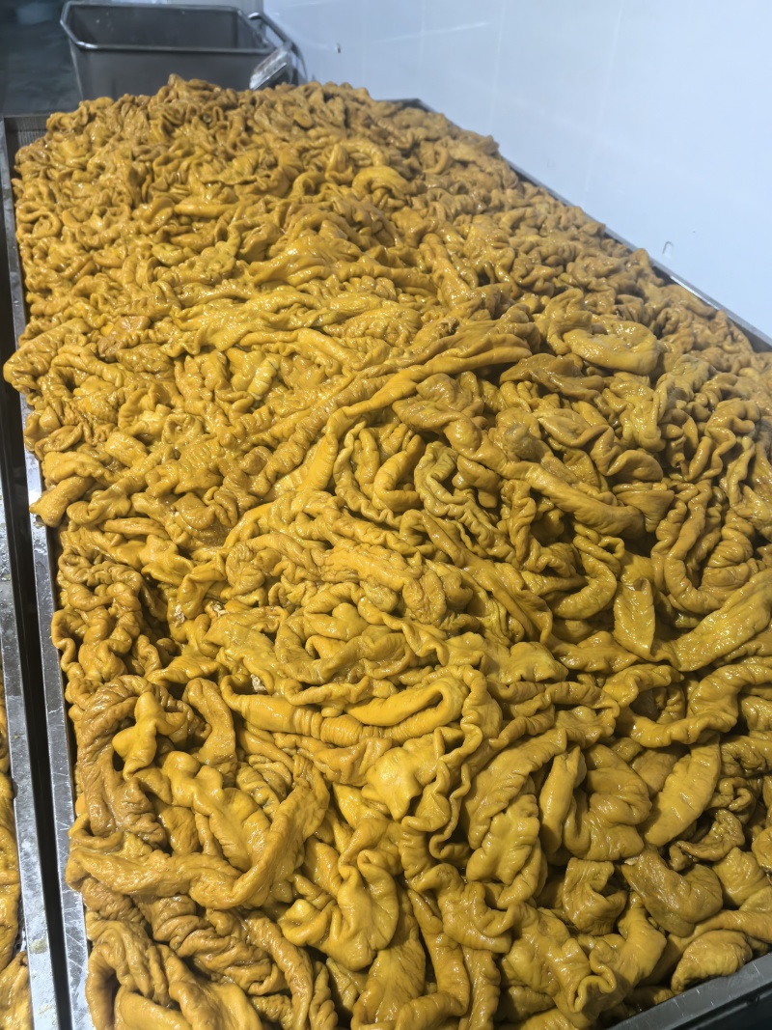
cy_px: 515
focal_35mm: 27
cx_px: 386
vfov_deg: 65.3
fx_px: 803
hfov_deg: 51.3
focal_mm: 5.75
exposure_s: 1/33.3
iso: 500
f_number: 2
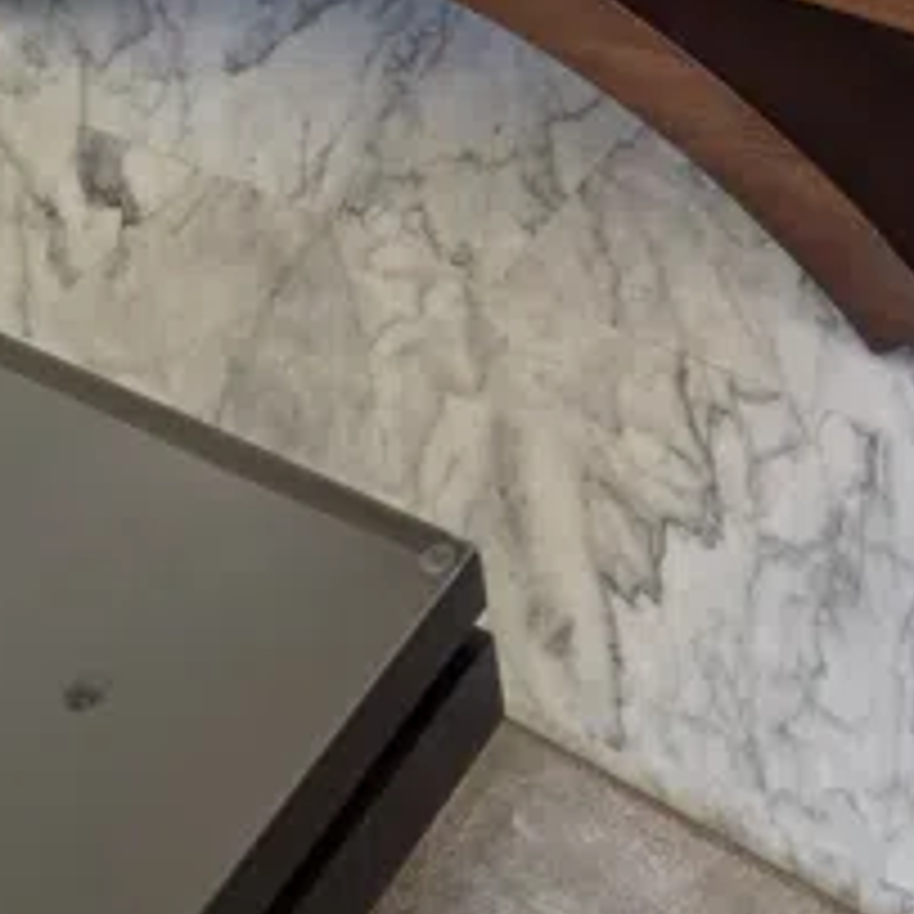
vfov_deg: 24.9
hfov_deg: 26.0
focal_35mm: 64
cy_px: -113
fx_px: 1912
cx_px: 833
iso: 200
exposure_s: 1/180
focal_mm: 6.3
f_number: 1.7
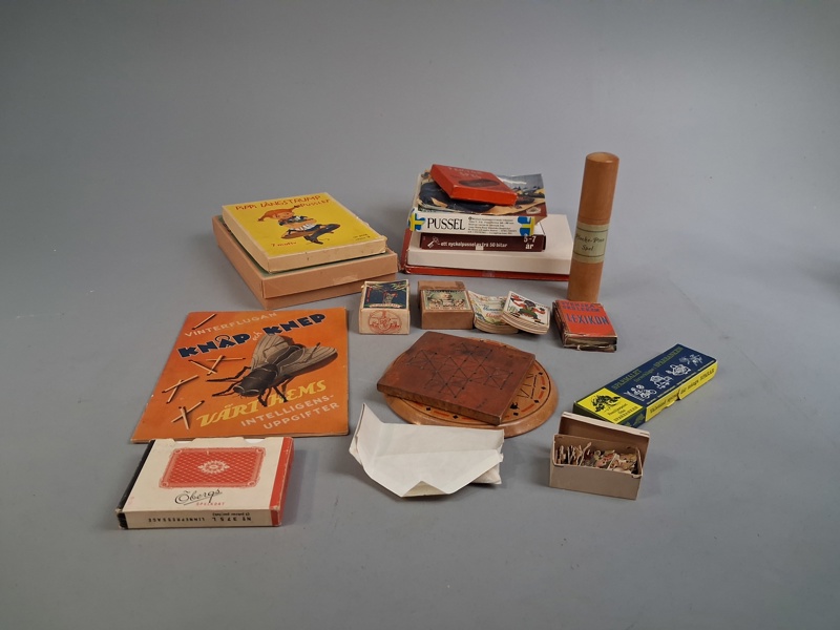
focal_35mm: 27
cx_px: 420
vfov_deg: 51.4
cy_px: 315
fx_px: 655
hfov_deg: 65.3
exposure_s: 1/100
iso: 400
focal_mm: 4
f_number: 1.8
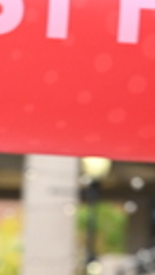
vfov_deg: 5.0
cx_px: -5
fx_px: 3139
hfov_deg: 2.8
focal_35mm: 429
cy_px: 508
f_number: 2.8
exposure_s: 1/2000
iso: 640
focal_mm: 97
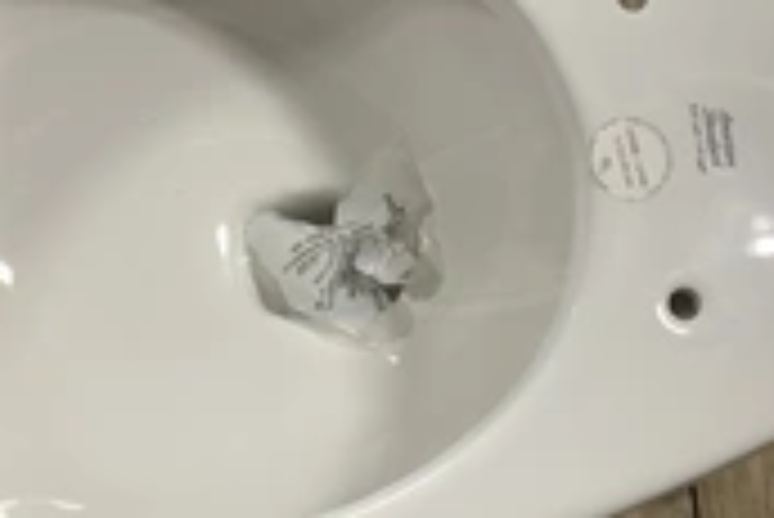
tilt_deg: -79.3
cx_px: 320
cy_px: 225
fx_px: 1614
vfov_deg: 18.2
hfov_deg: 26.9
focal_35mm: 75
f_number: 2.4
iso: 320
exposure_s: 1/60
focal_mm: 3.3
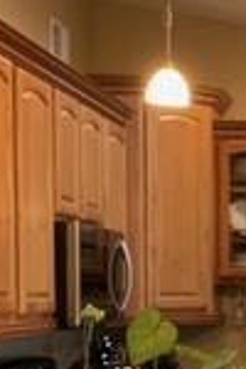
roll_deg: -0.3
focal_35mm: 115
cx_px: 376
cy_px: 367
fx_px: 1179
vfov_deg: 17.4
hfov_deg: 11.4
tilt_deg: -2.4
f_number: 1.8
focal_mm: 4.25
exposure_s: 1/40
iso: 320
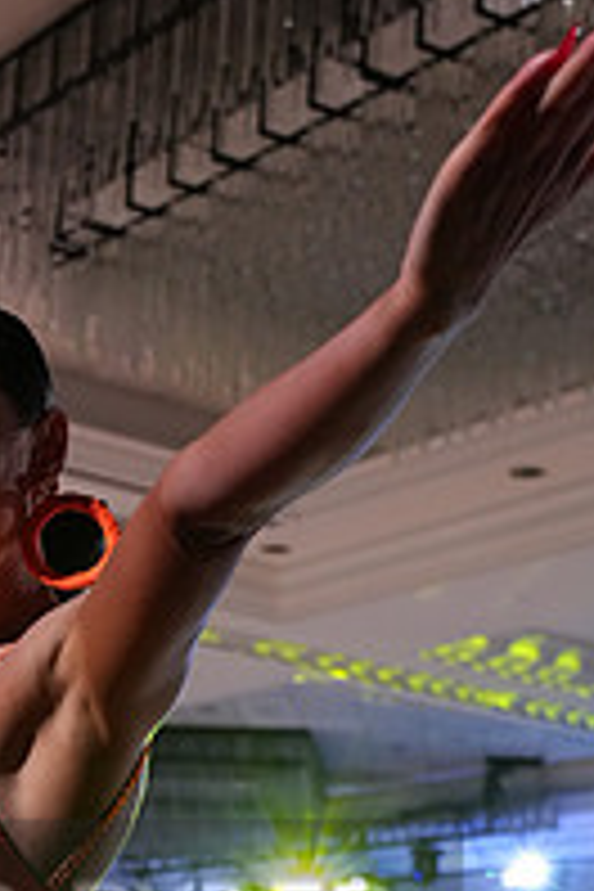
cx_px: -155
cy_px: 972
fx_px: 2104
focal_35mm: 85
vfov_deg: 22.6
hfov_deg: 15.4
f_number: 4
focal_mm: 29
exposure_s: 1/500
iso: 3200
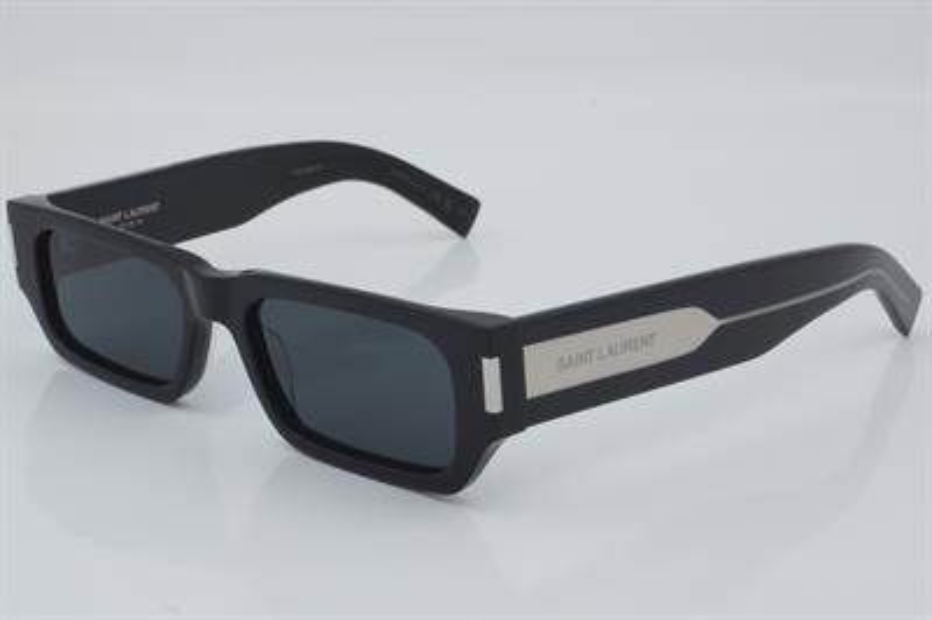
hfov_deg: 29.9
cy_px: 310
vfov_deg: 20.1
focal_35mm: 68
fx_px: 1746
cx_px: 466
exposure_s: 1/4
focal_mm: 45
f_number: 32
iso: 100
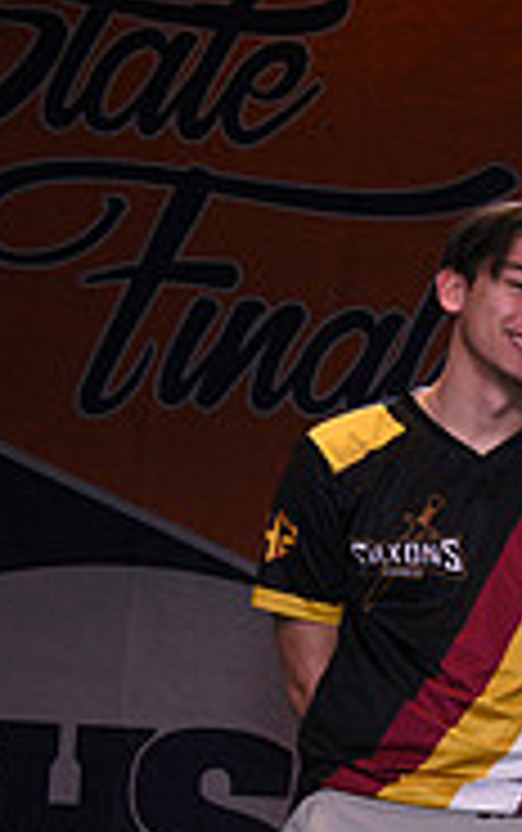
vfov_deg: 19.9
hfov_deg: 10.9
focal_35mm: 102
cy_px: 794
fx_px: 2316
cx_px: 1246
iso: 800
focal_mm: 32
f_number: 9
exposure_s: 1/125
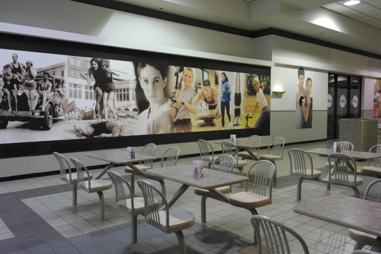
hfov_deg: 61.9
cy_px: 127
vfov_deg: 43.6
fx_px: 317
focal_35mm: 30
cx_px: 190
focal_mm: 20
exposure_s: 1/60
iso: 400
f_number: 3.5
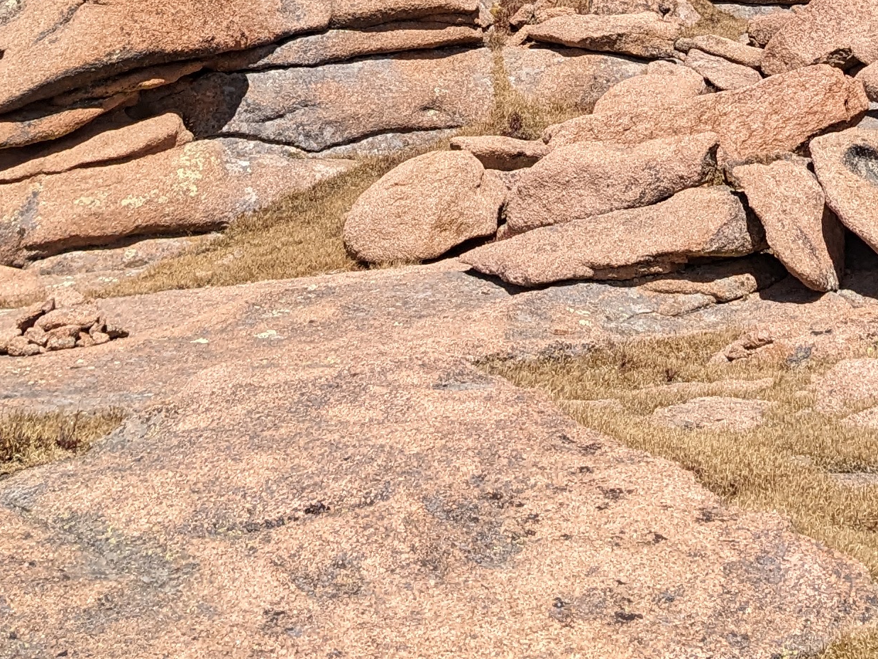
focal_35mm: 88
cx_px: 825
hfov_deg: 21.6
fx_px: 2232
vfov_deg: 15.5
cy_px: -332
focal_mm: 4.38
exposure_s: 1/3906
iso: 64
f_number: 1.73
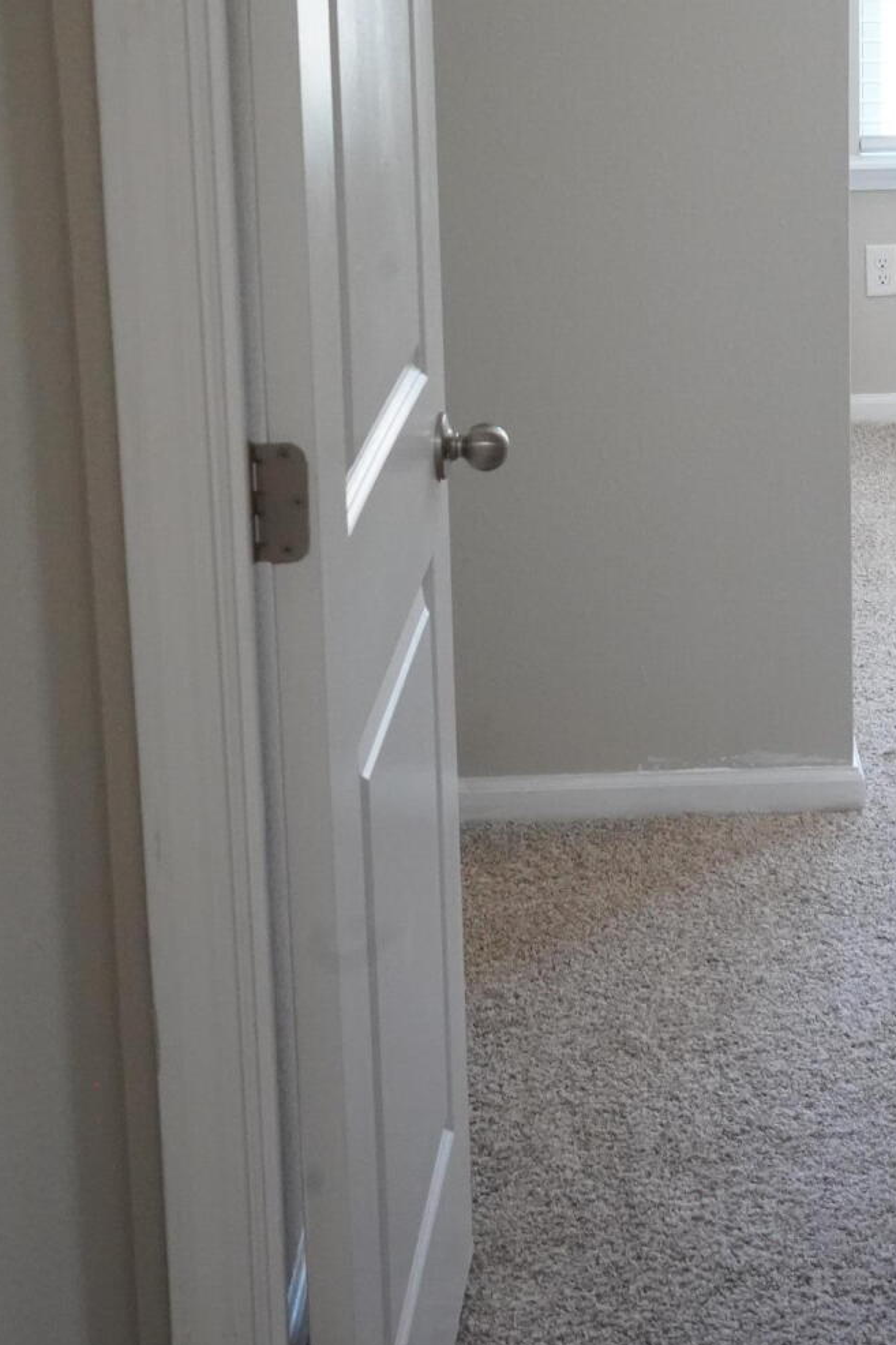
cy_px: 273
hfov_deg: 19.0
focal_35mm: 71
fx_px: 2651
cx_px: 728
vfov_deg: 27.9
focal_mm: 35
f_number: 10
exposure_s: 1/60
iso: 8000
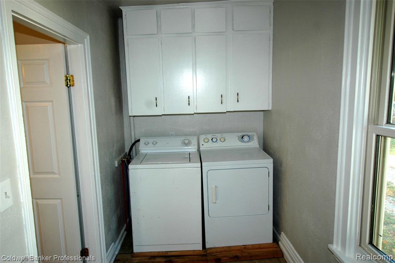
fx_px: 263
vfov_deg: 53.0
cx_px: 198
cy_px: 132
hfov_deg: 73.8
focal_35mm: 24
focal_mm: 16
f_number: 4
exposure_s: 1/60
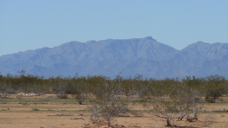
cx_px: 160
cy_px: 61
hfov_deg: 7.2
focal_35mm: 300
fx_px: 1813
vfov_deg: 4.0
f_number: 5.6
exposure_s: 1/640
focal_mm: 34
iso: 80
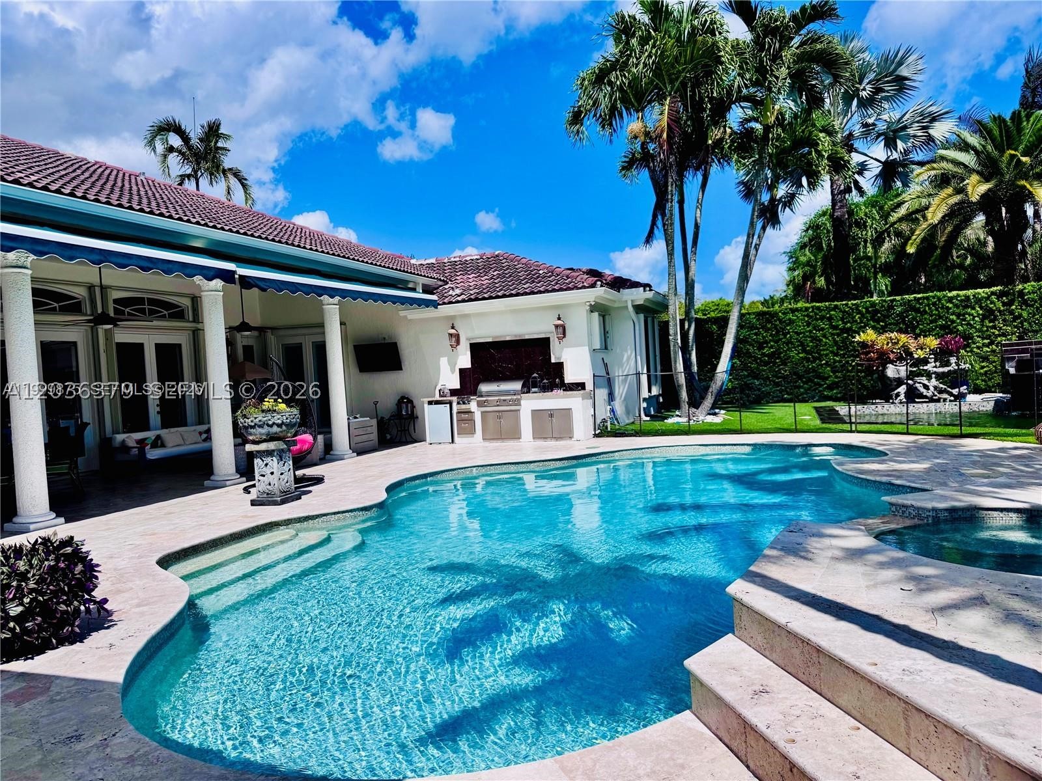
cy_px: 390
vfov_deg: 56.8
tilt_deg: -3.6
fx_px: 722
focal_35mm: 24
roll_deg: +2.5
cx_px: 521
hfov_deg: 71.6
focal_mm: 6.76
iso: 80
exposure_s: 1/7937
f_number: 1.78
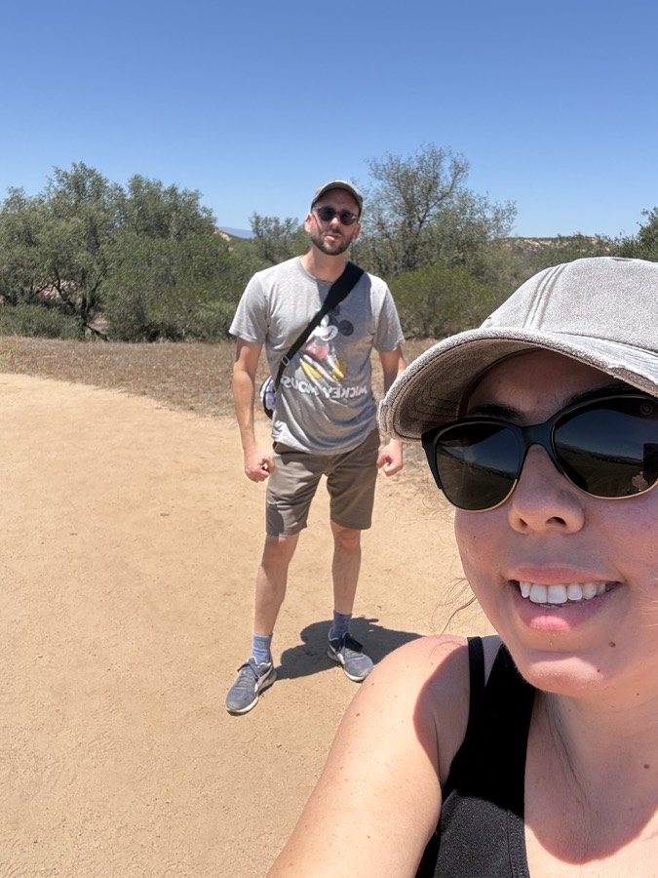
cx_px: 329
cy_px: 439
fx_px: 760
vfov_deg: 60.0
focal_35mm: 30
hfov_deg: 46.8
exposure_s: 1/900
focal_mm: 2.69
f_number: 1.9
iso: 32
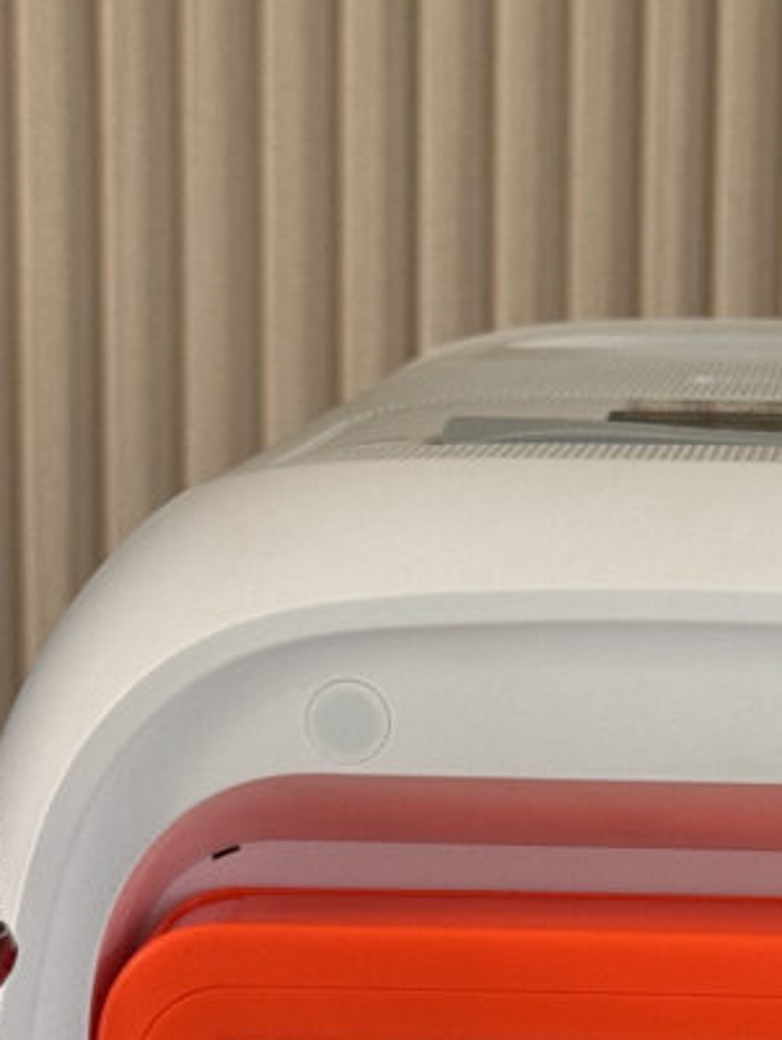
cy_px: 1072
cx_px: 722
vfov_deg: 12.3
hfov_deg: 9.3
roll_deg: -2.2
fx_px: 4784
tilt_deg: -11.8
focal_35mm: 159
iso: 100
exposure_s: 1/60
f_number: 1.78
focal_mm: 6.76
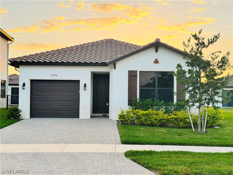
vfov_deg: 30.3
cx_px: 116
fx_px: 323
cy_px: 88
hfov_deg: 39.7
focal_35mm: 48
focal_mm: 6.76
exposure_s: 1/531
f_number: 1.78
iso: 64
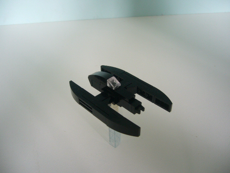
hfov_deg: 52.6
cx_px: 115
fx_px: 233
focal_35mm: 35
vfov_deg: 40.7
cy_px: 86
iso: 100
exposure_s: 1/50
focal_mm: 5.8
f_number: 2.8
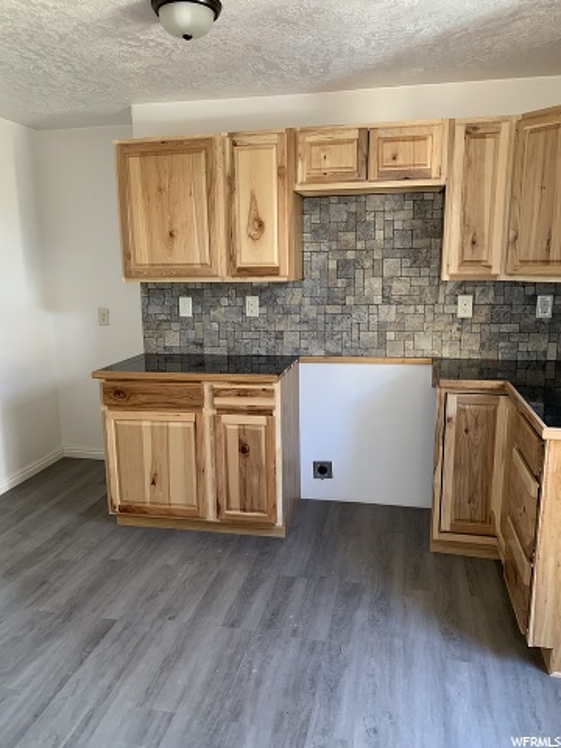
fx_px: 562
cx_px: 280
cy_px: 374
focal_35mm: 26
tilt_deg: -10.6
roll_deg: +0.9
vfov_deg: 67.3
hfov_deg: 53.1
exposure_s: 1/60
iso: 200
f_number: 1.8
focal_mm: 4.25
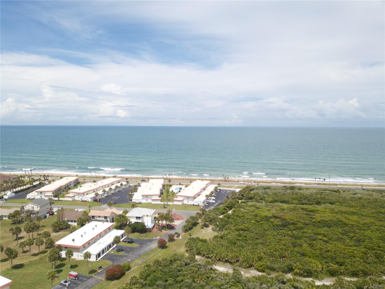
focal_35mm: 26
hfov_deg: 67.3
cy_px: 144
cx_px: 192
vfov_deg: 53.0
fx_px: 289
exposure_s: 1/2000
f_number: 2.2
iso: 100
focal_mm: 4.73
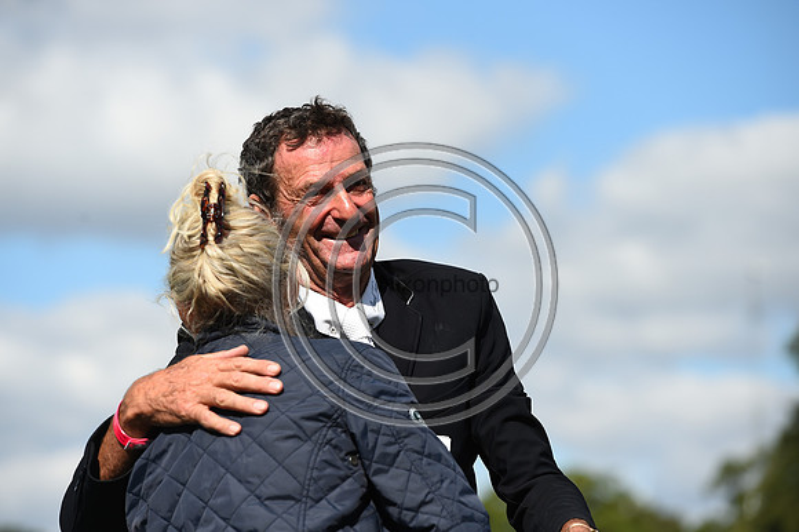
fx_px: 3882
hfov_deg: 11.8
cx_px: 400
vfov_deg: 7.8
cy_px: 266
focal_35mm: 175
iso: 200
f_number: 5.6
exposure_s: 1/1600
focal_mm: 175
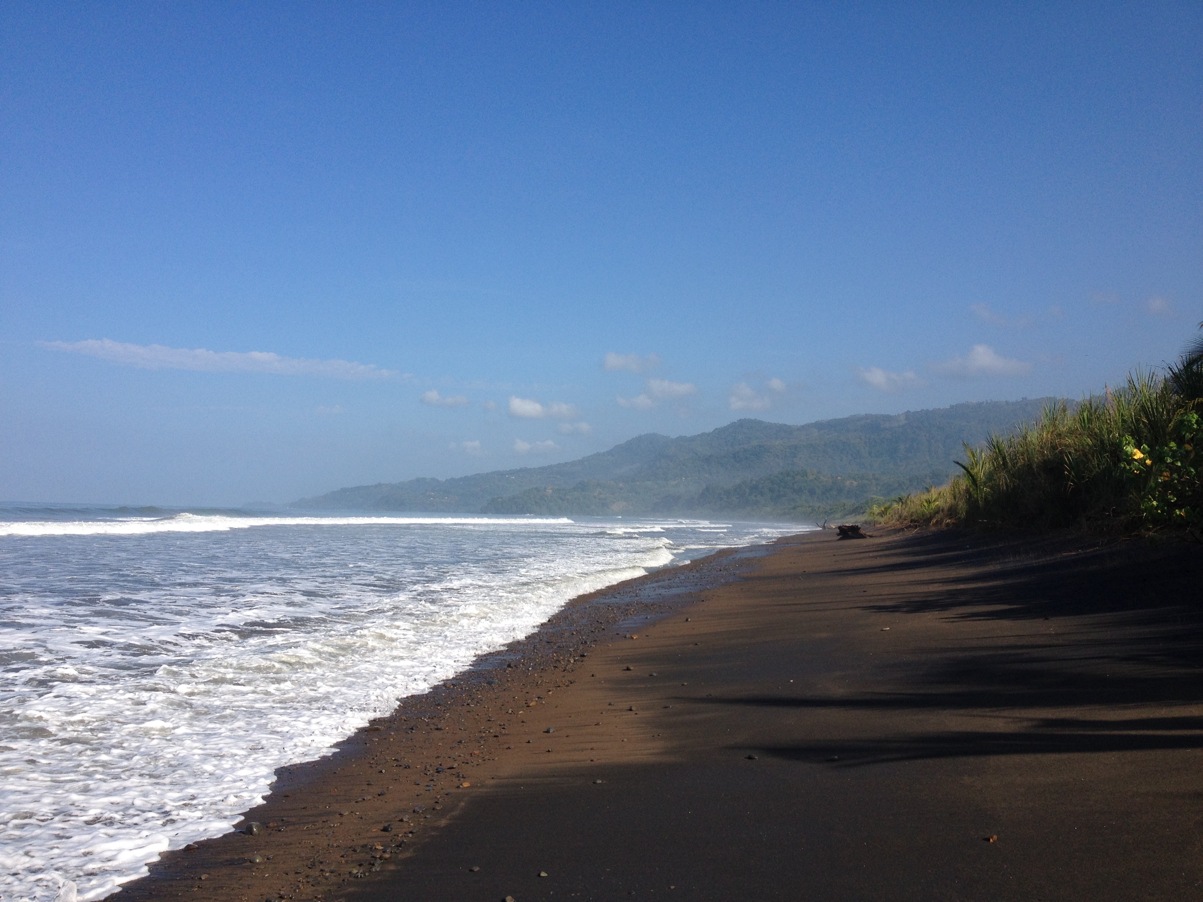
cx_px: 602
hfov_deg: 52.6
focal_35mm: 35
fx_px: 1216
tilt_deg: -0.5
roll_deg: -2.6
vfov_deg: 40.7
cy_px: 451
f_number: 2.4
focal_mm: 4.28
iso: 50
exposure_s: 1/1972
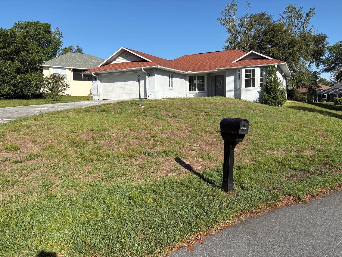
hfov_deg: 67.3
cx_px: 171
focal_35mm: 26
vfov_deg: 53.1
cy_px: 128
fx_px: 257
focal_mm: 5.96
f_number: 1.6
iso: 50
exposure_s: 1/3623
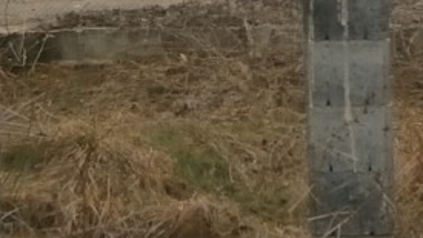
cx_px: 238
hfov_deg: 20.7
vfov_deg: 11.2
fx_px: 1156
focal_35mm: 103
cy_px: -144
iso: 80
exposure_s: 1/100
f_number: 8
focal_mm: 4.7
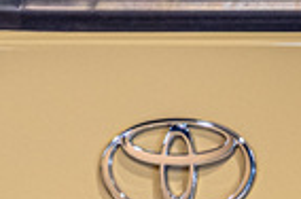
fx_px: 3554
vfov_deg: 3.2
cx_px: 777
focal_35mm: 426
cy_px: 574
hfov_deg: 4.7
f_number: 2.8
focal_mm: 59
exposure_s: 1/200
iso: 1250
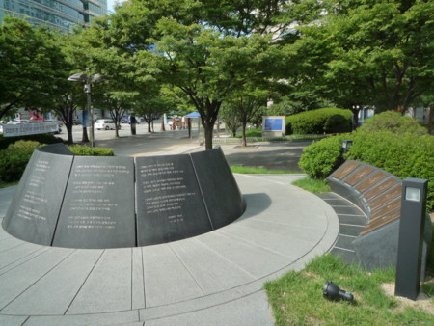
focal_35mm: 25
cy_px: 163
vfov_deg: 54.9
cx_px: 217
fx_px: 314
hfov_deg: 69.4
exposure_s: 1/500
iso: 160
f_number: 3.5
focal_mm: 4.4
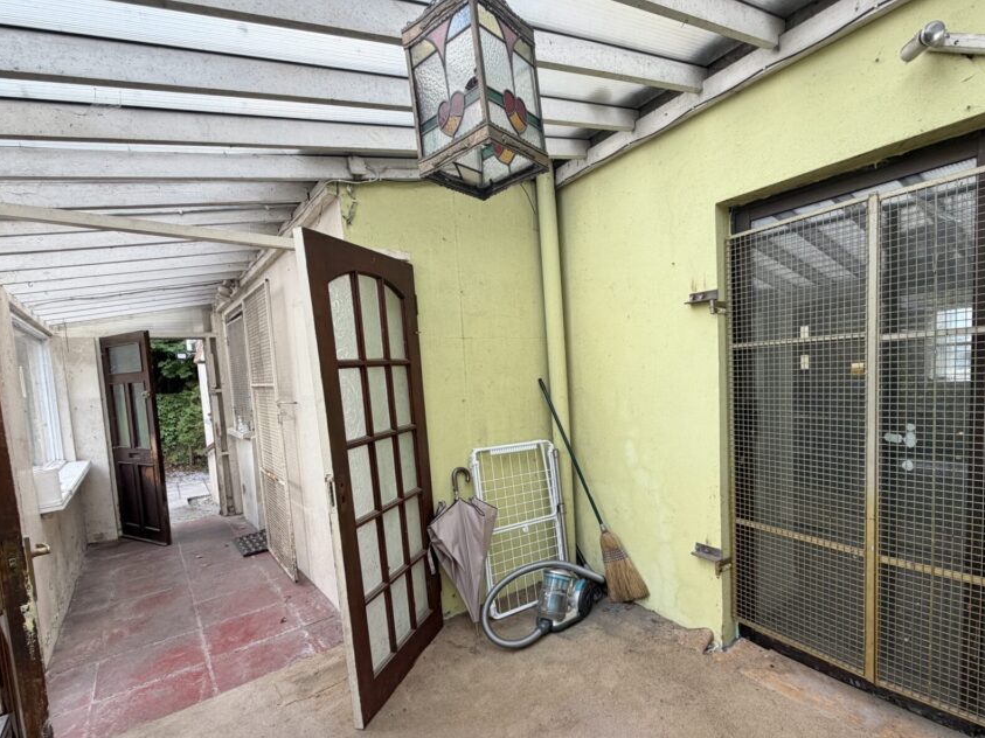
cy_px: 411
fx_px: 484
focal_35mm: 17
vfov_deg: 74.5
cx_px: 539
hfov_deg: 90.8
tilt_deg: -4.6
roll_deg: +3.1
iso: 50
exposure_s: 1/121
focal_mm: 2.22
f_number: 2.2
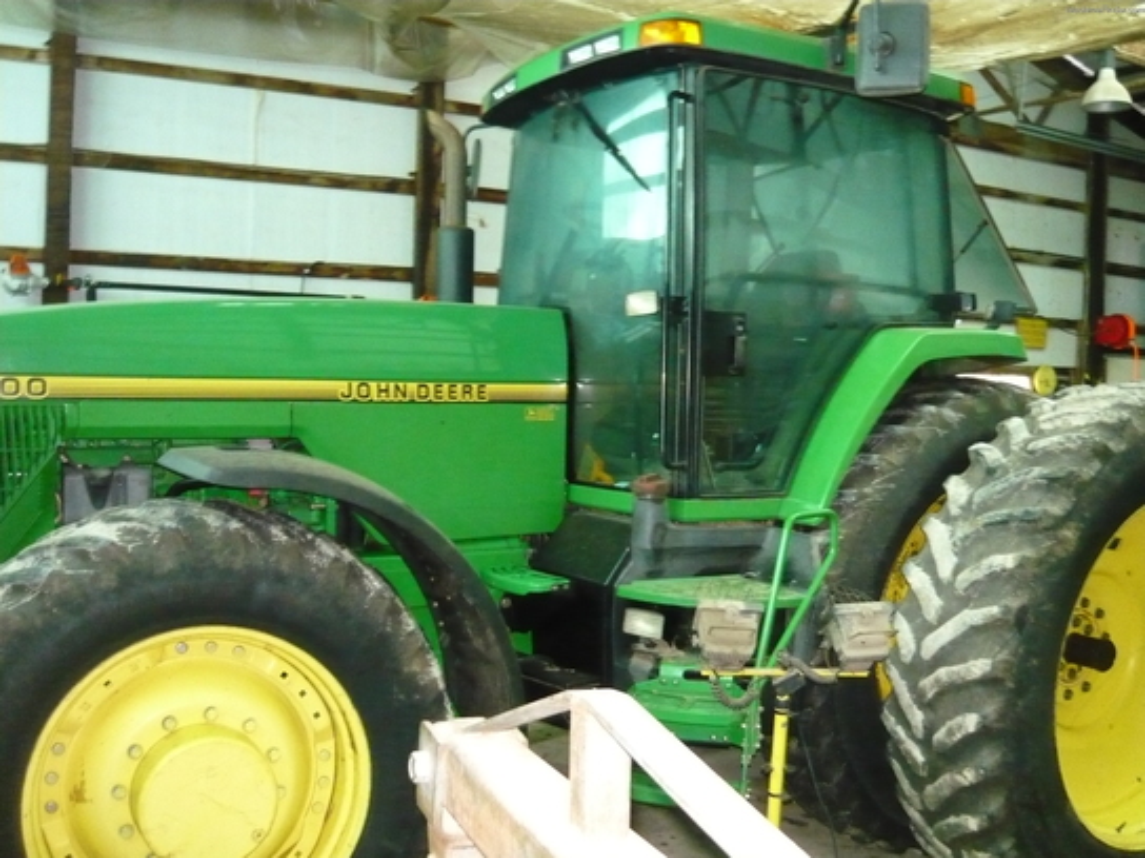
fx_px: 1092
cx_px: 572
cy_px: 429
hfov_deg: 55.4
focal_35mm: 33
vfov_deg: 42.9
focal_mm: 5.5
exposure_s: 1/30
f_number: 2.8
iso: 1000
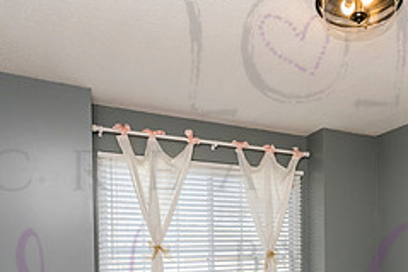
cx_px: 304
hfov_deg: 53.4
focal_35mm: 34
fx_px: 385
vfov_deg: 36.0
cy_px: 254
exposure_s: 1/320
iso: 800
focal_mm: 14
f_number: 5.6
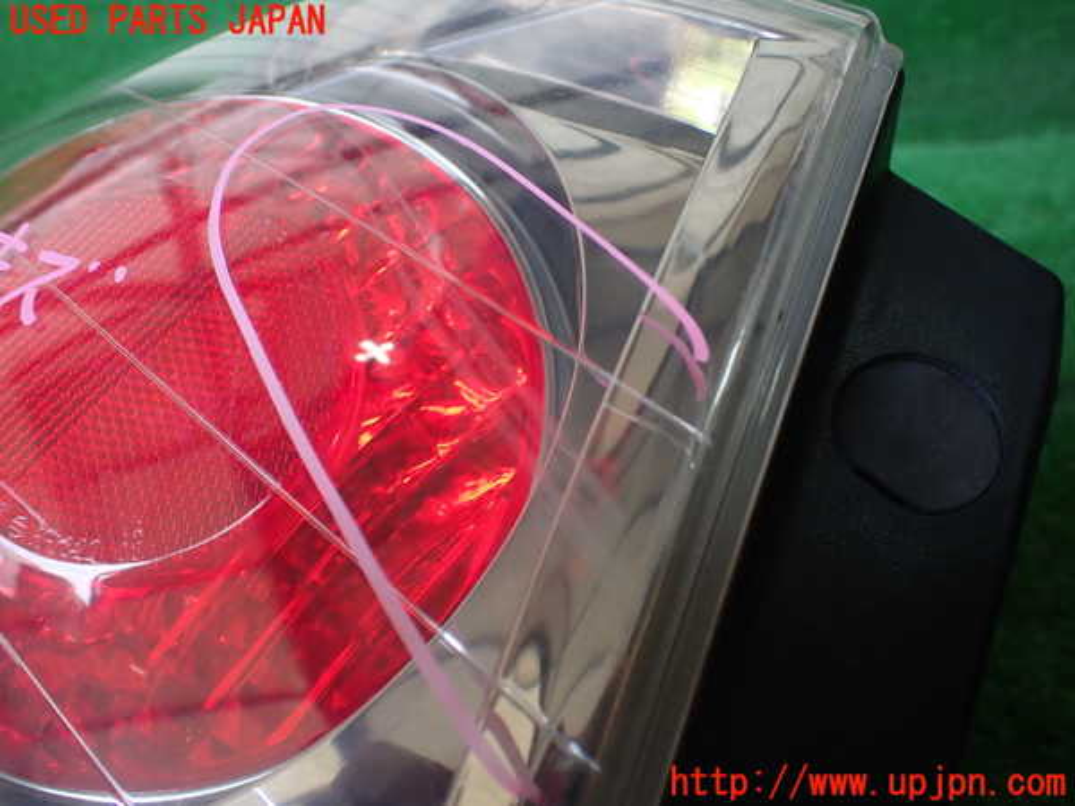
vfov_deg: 46.8
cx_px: 538
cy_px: 403
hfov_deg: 60.0
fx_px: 932
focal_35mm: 30
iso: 200
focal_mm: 5.4
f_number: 2.3
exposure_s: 1/125
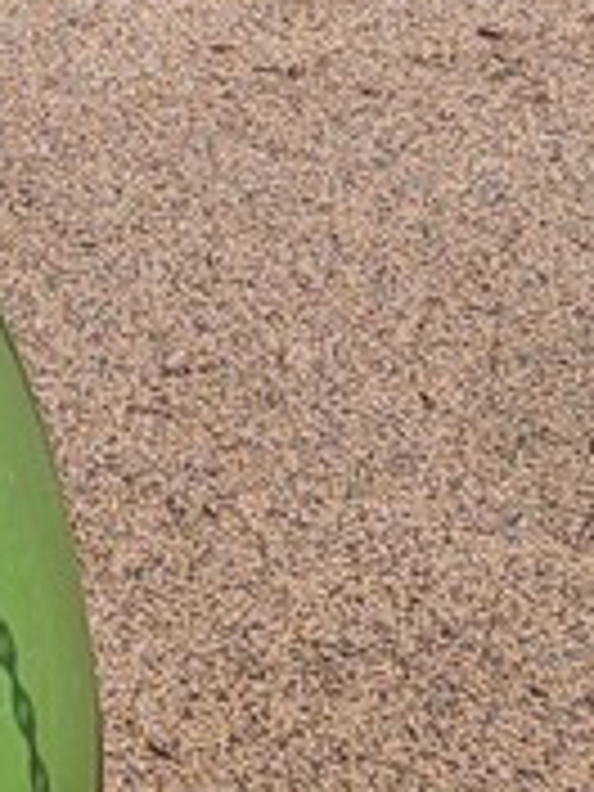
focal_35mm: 164
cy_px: -680
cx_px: -837
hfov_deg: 8.3
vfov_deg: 11.1
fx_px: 3752
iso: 16
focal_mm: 6.7
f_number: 1.8
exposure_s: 1/1027
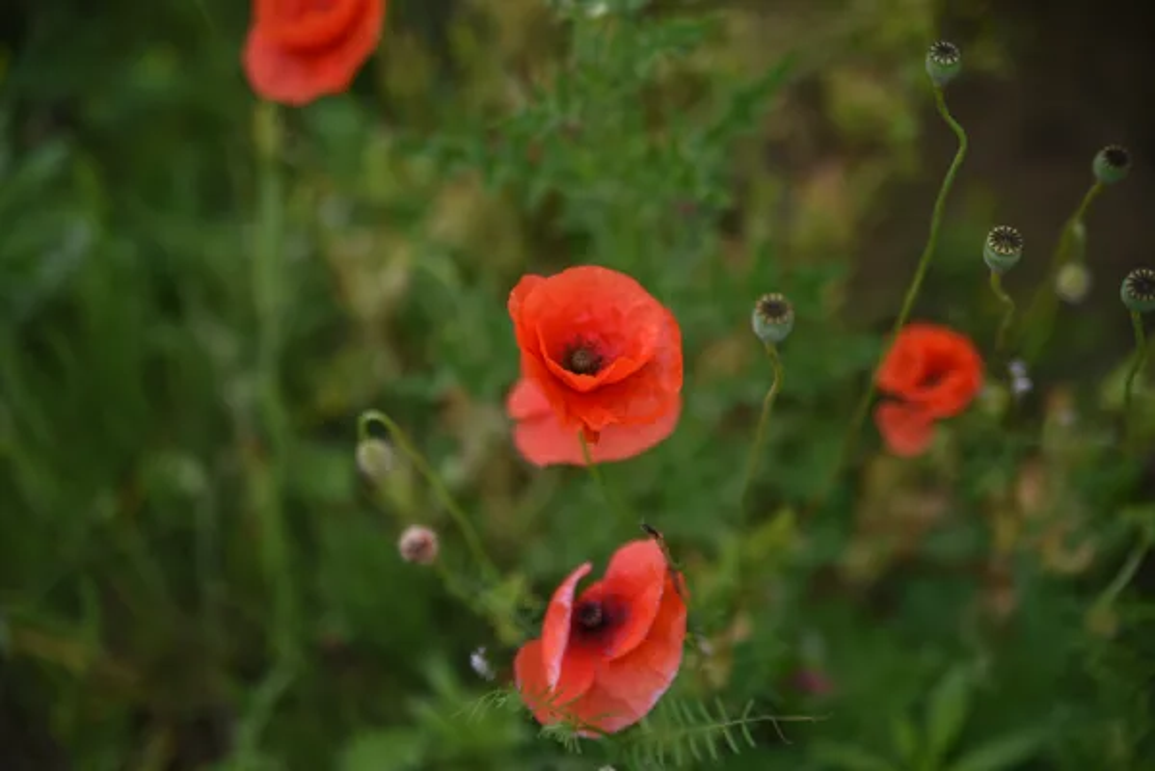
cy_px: 386
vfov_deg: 18.2
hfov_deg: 27.0
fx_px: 2407
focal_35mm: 75
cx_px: 578
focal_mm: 75
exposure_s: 1/800
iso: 125
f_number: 2.8
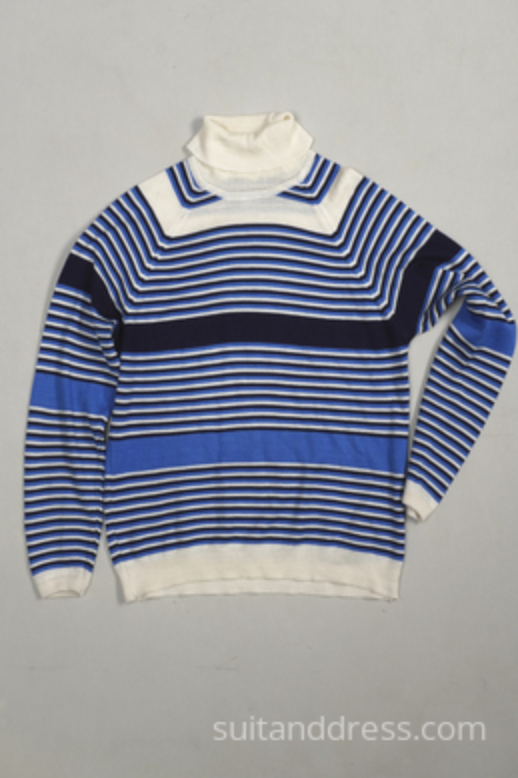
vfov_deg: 41.1
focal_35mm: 48
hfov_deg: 28.1
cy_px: 389
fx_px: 1037
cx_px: 259
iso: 400
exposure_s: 1/30
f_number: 10
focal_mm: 32
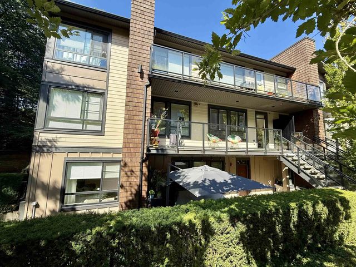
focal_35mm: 14
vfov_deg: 85.7
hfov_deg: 102.1
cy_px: 134
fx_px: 144
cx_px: 178
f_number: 2.2
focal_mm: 2.22
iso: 50
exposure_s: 1/664
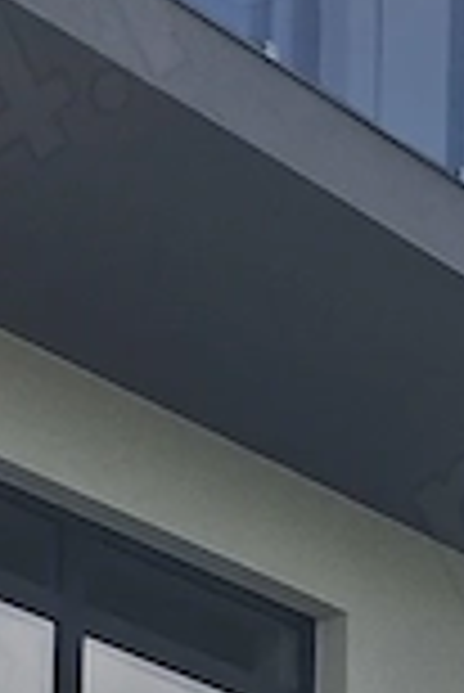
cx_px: 1415
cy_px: 1454
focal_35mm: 155
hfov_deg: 7.7
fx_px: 2990
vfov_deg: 11.7
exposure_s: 1/2242
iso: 50
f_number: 1.8
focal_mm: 5.54
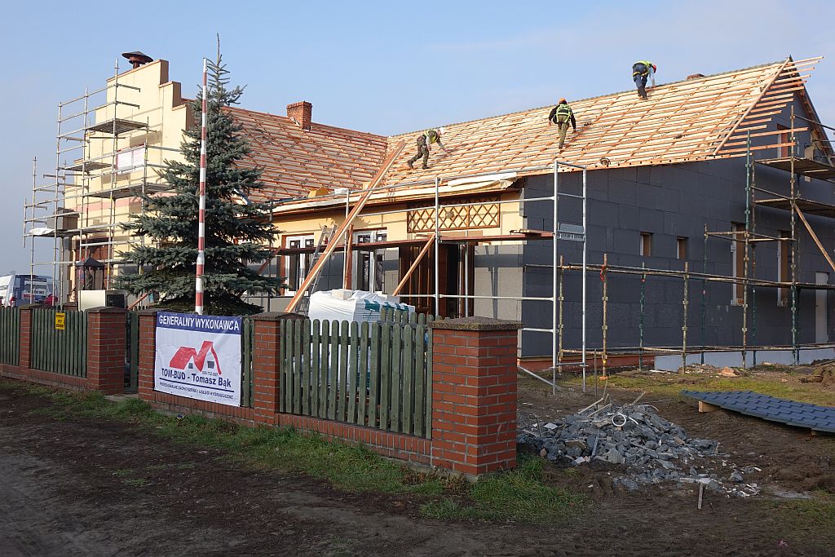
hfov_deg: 53.1
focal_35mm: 36
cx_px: 418
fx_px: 835
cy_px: 278
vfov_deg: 36.9
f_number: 4
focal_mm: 13.37
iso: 125
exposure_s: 1/500
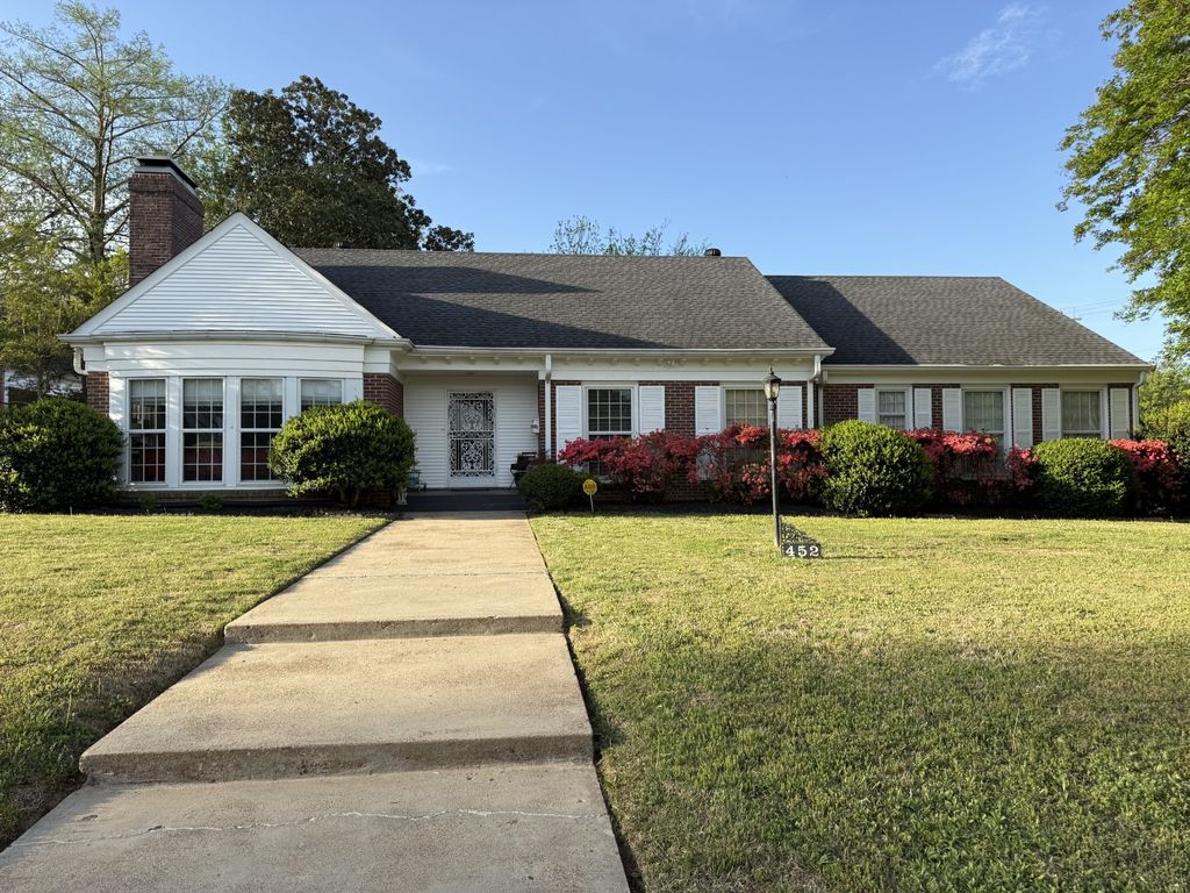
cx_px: 595
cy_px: 446
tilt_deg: +2.5
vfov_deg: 56.8
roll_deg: +0.8
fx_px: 825
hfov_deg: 71.6
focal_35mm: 24
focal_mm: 6.76
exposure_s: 1/1271
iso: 80
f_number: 1.78
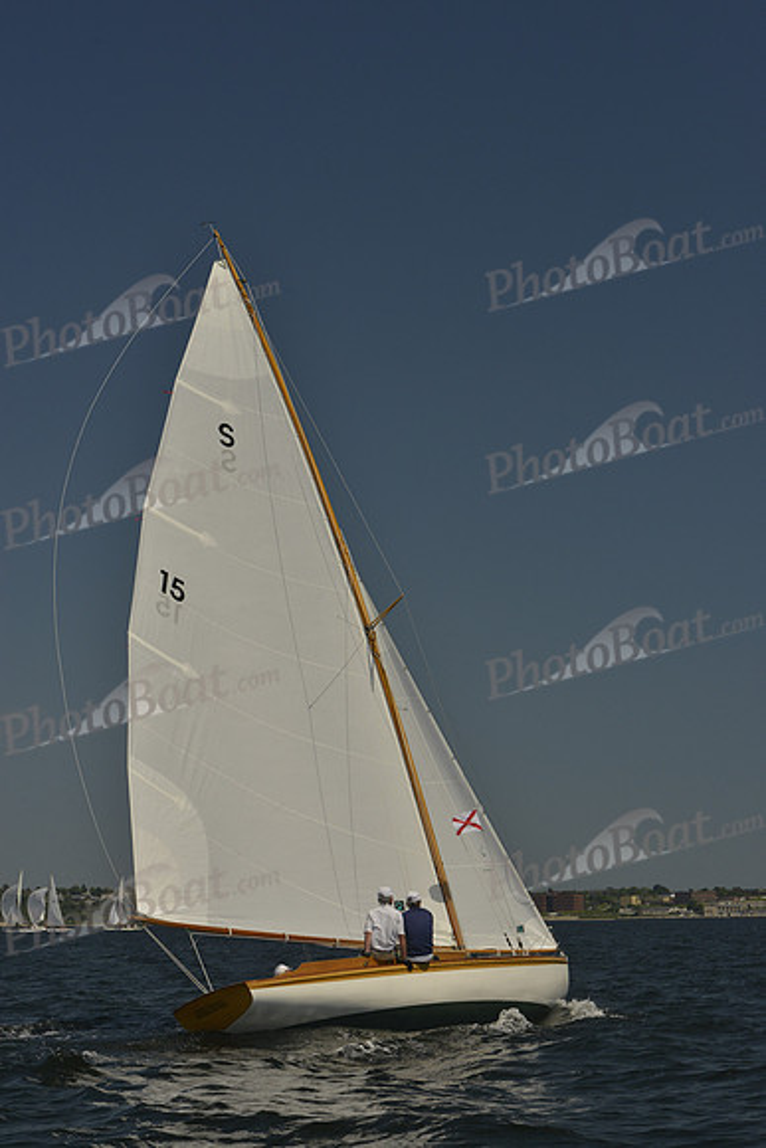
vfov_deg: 20.0
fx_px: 3253
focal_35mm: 102
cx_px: 383
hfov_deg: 13.4
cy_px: 574
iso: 280
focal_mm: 102
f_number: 11
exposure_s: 1/800
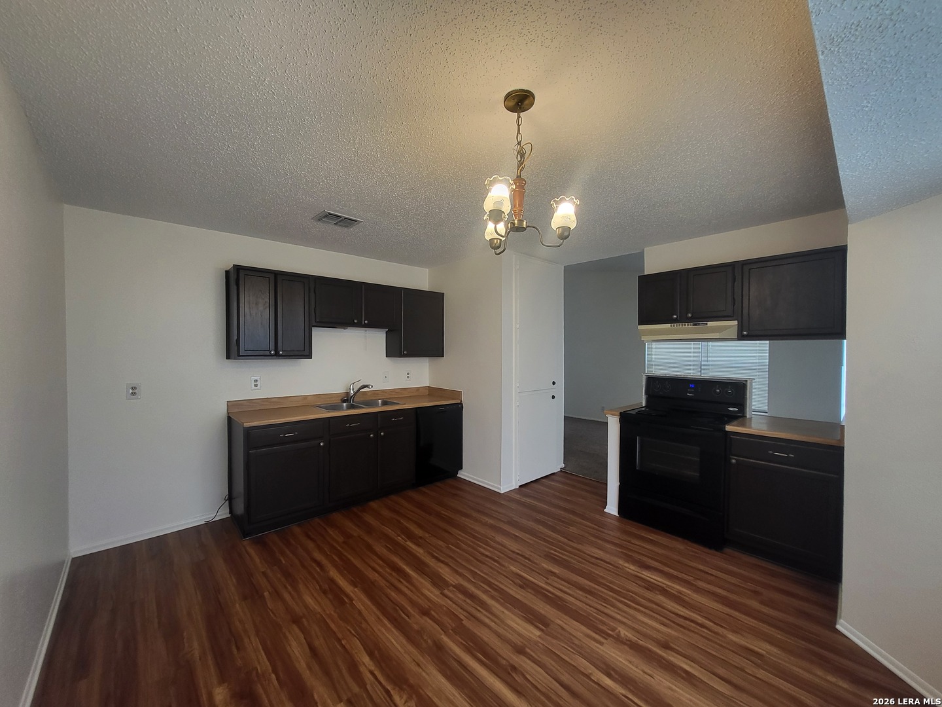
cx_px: 471
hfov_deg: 106.2
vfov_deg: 89.9
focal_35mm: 13
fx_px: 354
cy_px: 354
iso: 125
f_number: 2.2
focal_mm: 1.74
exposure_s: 1/60
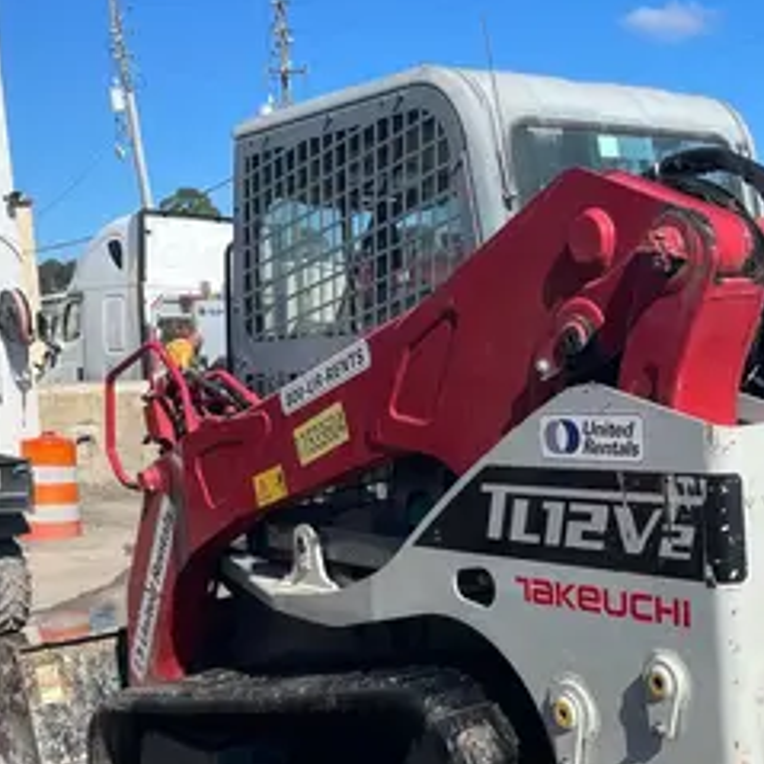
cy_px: 567
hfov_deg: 31.9
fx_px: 1323
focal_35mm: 53
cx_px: 508
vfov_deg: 31.7
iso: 32
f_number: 1.6
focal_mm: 4.2
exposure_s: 1/3731
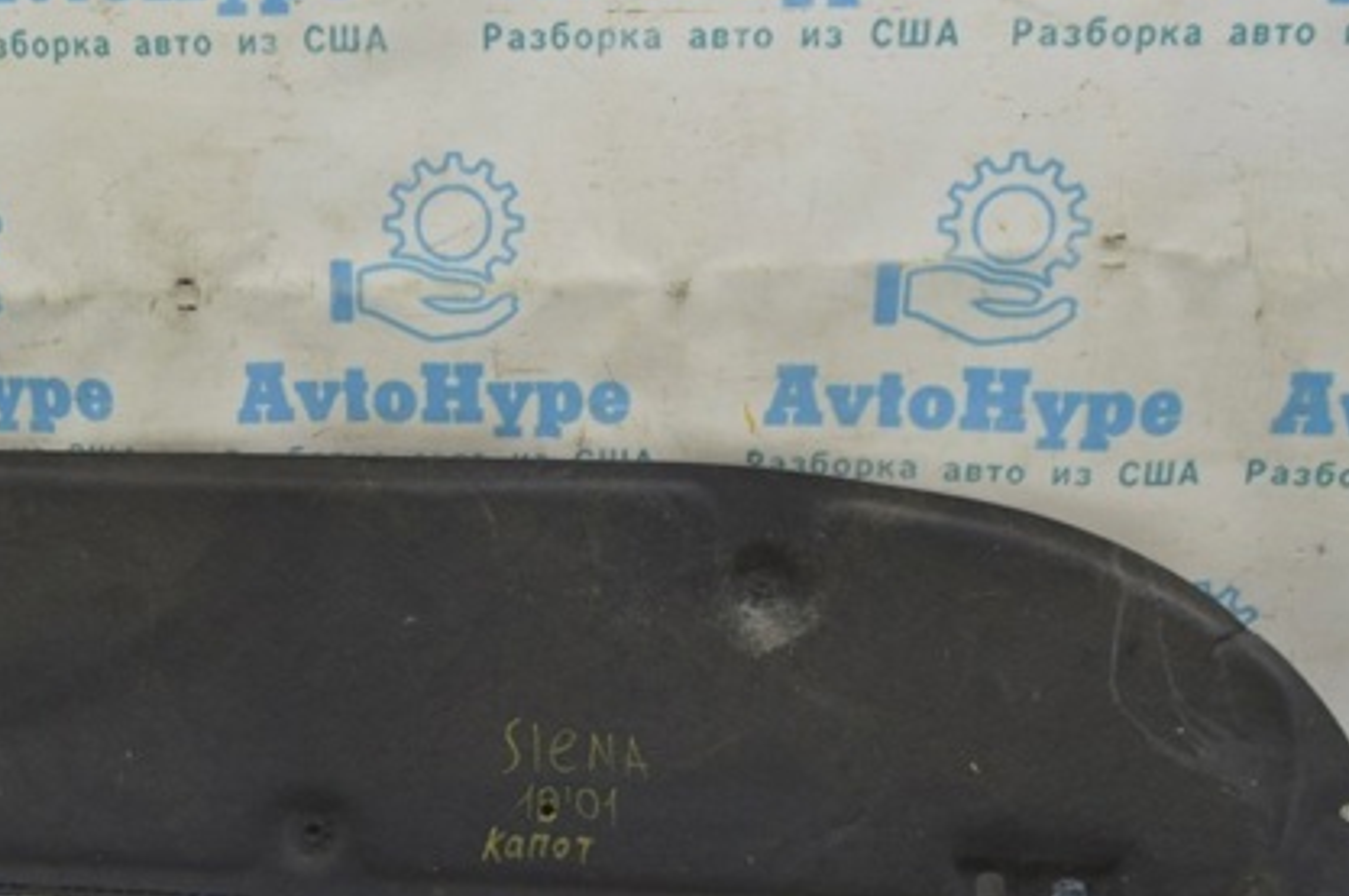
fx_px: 1722
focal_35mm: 46
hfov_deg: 41.5
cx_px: 330
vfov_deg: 29.2
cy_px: 448
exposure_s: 1/20
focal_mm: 20
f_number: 5.6
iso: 400
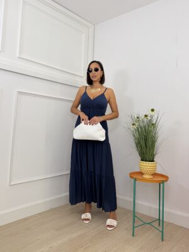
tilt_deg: +5.5
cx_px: 94
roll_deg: -2.2
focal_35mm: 24
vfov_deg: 71.6
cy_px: 126
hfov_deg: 56.8
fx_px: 175
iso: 80
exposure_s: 1/358
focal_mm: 6.76
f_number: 1.78
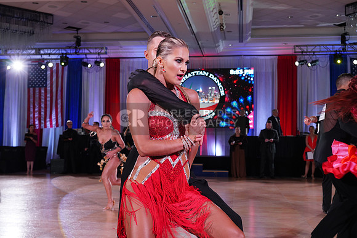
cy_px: 119
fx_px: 436
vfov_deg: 30.5
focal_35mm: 44
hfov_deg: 44.5
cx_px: 178
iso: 1600
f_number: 6.3
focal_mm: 44
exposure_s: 1/160
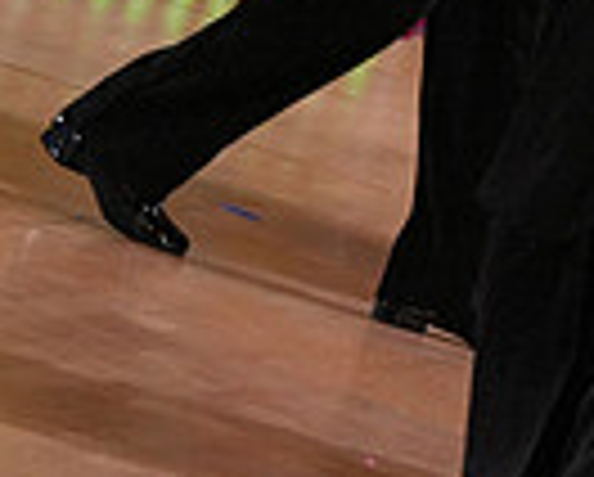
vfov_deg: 1.9
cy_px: -385
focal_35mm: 825
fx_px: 14525
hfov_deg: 2.3
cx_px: 832
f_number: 7.1
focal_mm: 200
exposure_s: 1/500
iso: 4000
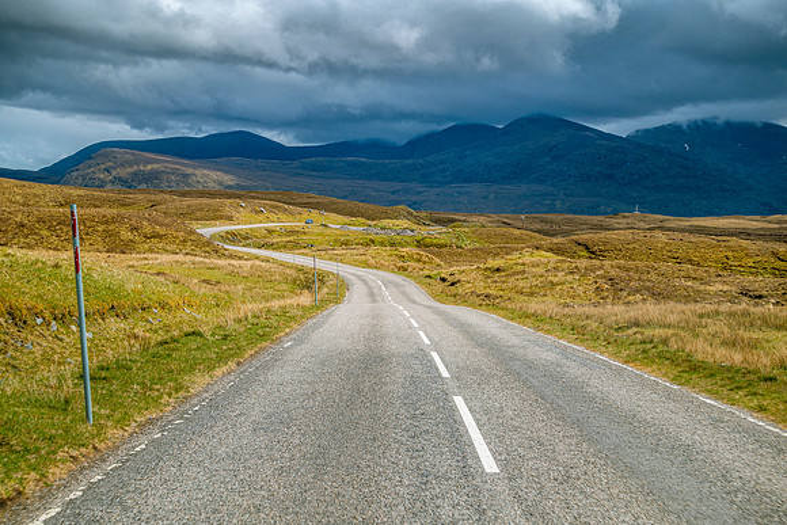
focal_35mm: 63
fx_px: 1378
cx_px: 394
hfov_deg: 31.9
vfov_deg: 21.6
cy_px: 262
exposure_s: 1/320
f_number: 7.1
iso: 125
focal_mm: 23.14
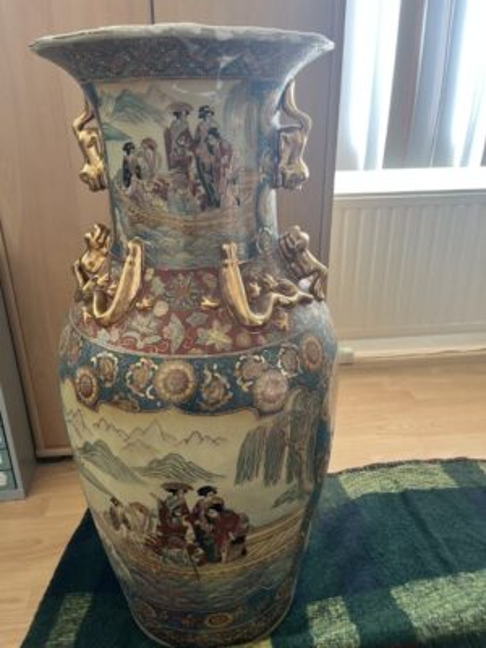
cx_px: 243
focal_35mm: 26
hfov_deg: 53.1
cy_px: 324
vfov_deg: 67.3
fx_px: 487
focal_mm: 5.1
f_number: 1.6
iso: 160
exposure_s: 1/60
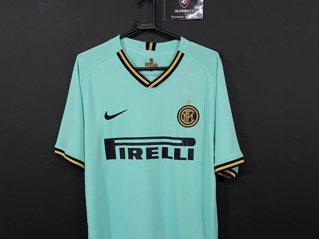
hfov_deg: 52.6
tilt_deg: -11.1
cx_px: 158
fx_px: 323
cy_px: 170
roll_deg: +0.8
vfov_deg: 39.9
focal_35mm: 35
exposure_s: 1/60
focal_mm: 4.25
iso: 80
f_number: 1.8
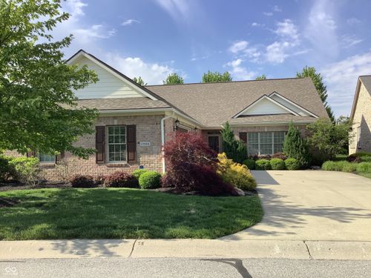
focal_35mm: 31
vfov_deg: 45.4
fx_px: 332
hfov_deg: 58.4
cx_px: 186
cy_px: 139
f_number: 2.4
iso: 25
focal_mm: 3.3
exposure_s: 1/959
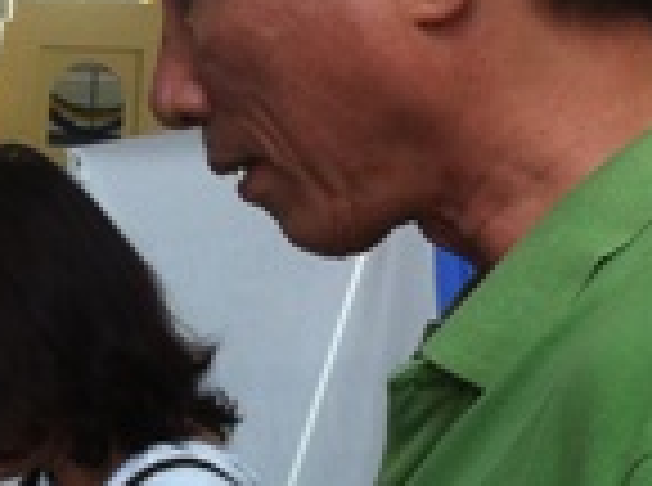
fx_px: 2912
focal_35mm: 155
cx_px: -310
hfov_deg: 12.2
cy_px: 378
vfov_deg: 9.5
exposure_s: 1/40
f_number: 2.8
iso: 80
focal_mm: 3.85
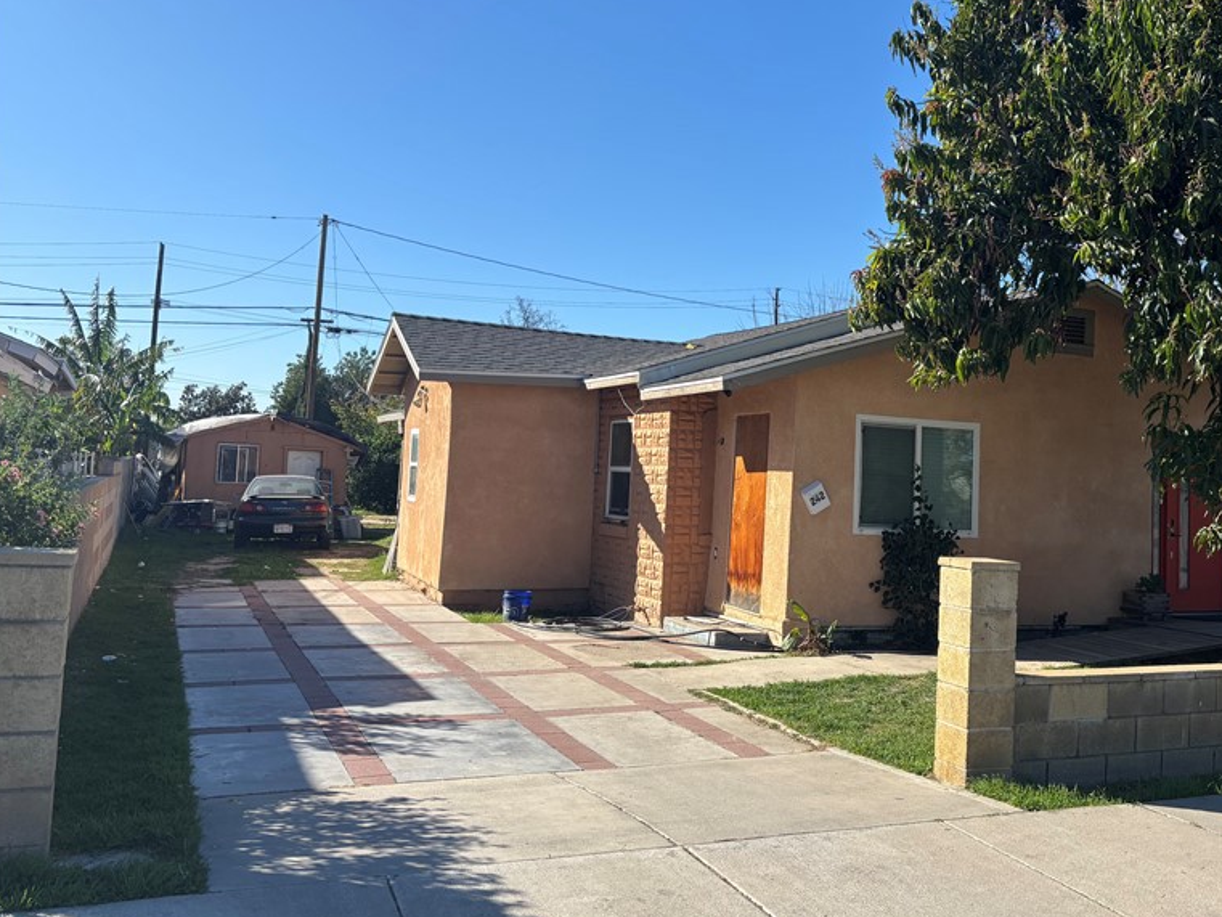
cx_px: 804
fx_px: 1236
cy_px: 400
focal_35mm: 35
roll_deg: -2.6
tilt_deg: +2.3
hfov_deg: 51.7
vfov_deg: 40.6
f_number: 1.6
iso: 50
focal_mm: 5.96
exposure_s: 1/2857
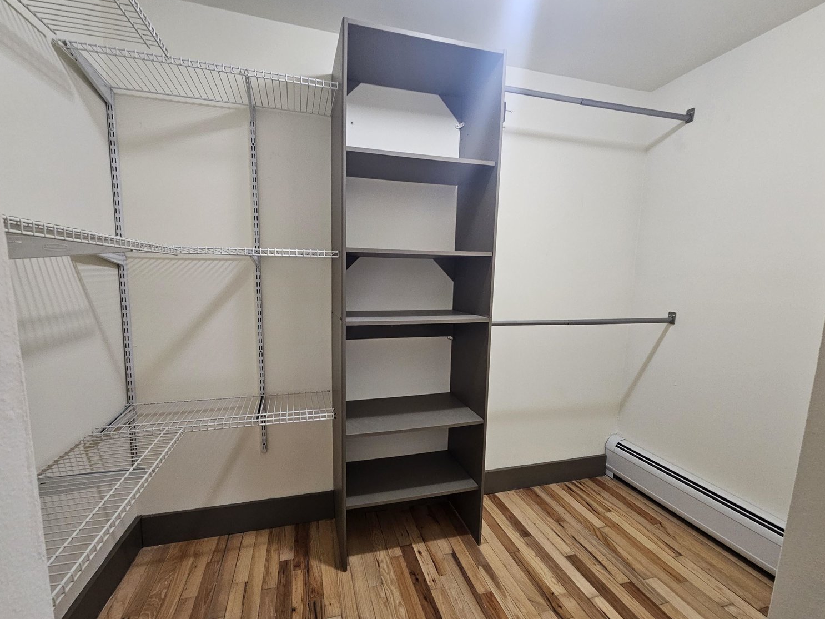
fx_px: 334
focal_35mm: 14
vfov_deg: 85.6
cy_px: 327
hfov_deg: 102.1
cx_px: 404
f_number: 2.2
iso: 320
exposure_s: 1/30
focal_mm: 2.2
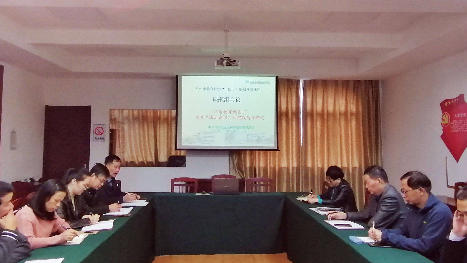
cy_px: 100
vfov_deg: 35.5
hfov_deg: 59.5
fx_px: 409
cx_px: 232
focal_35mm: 33
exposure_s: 1/50
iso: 160
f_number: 2.4
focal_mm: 2.7
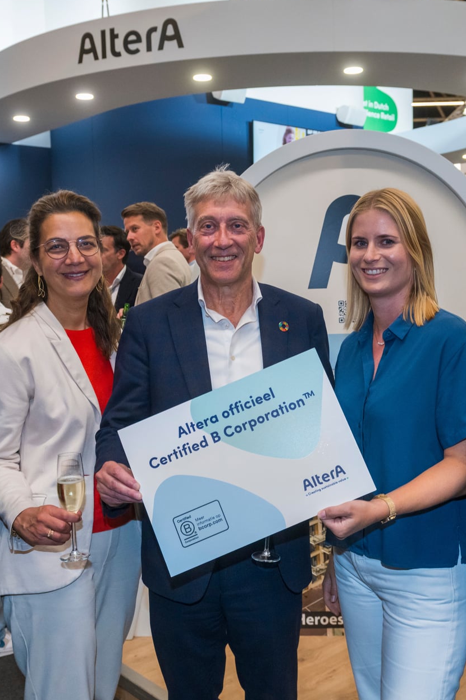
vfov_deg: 48.4
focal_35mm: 40
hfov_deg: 33.4
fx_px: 777
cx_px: 259
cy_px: 332
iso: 1600
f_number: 4.5
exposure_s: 1/160
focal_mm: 24
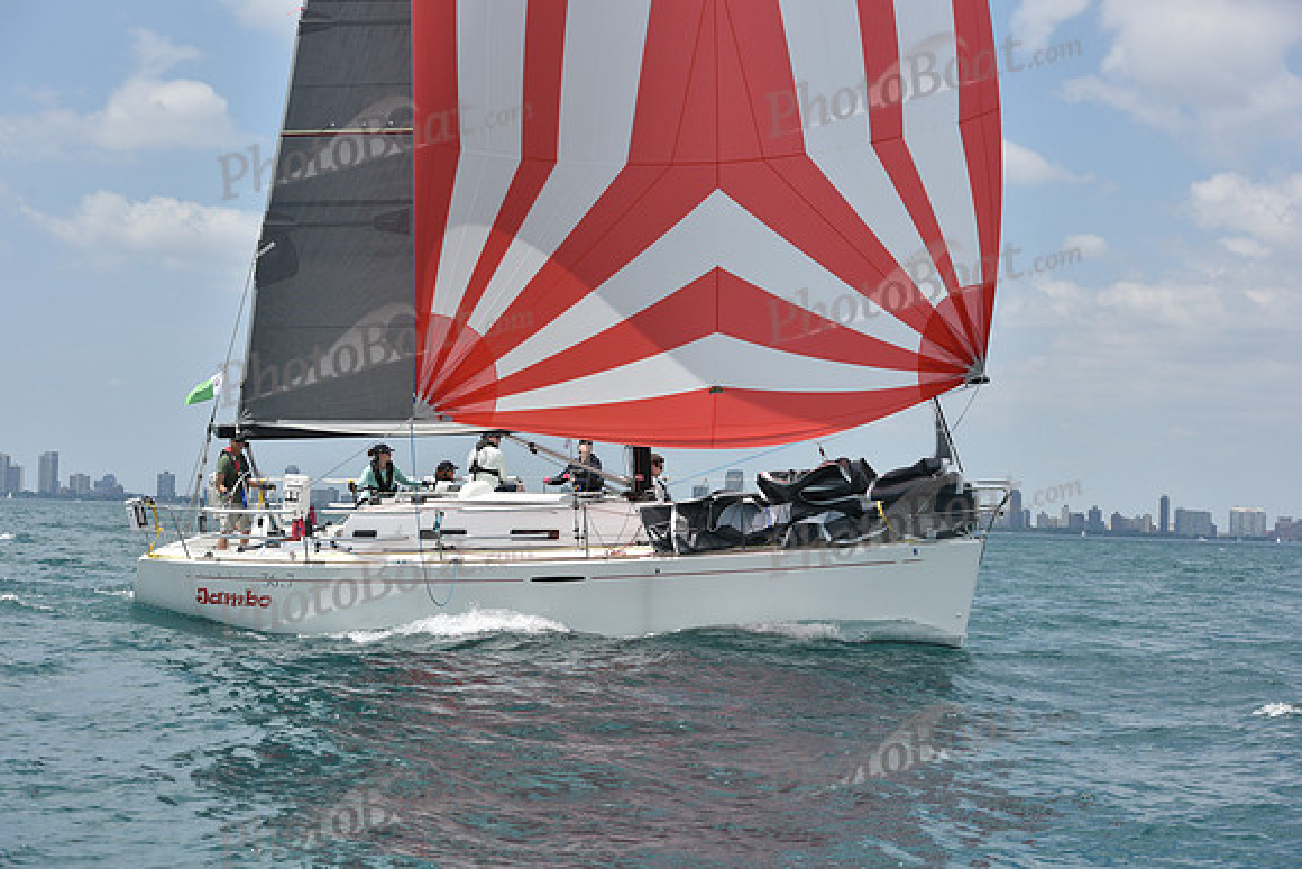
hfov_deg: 28.8
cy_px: 434
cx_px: 651
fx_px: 2532
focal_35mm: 70
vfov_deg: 19.5
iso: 250
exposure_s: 1/1250
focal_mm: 70
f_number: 8
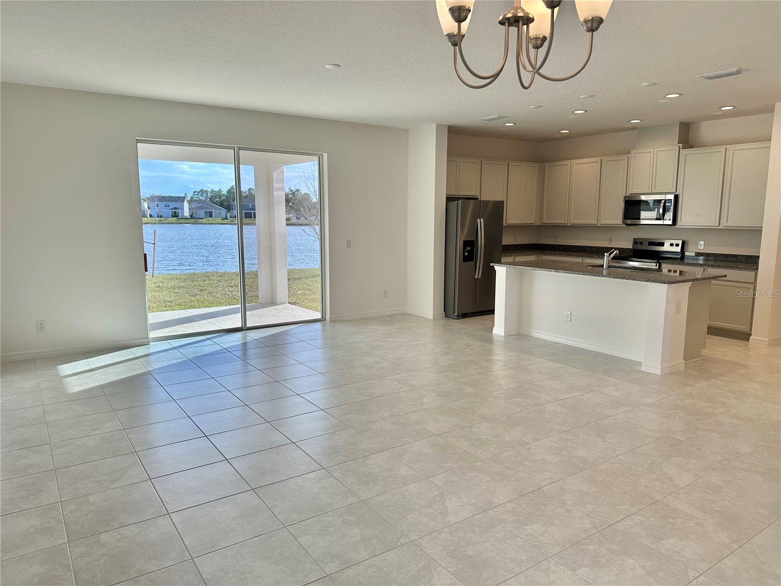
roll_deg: +0.3
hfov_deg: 71.6
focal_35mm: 24
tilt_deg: -7.5
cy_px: 293
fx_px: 541
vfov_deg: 56.8
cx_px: 390
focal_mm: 6.86
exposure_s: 1/999
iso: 80
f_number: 1.78
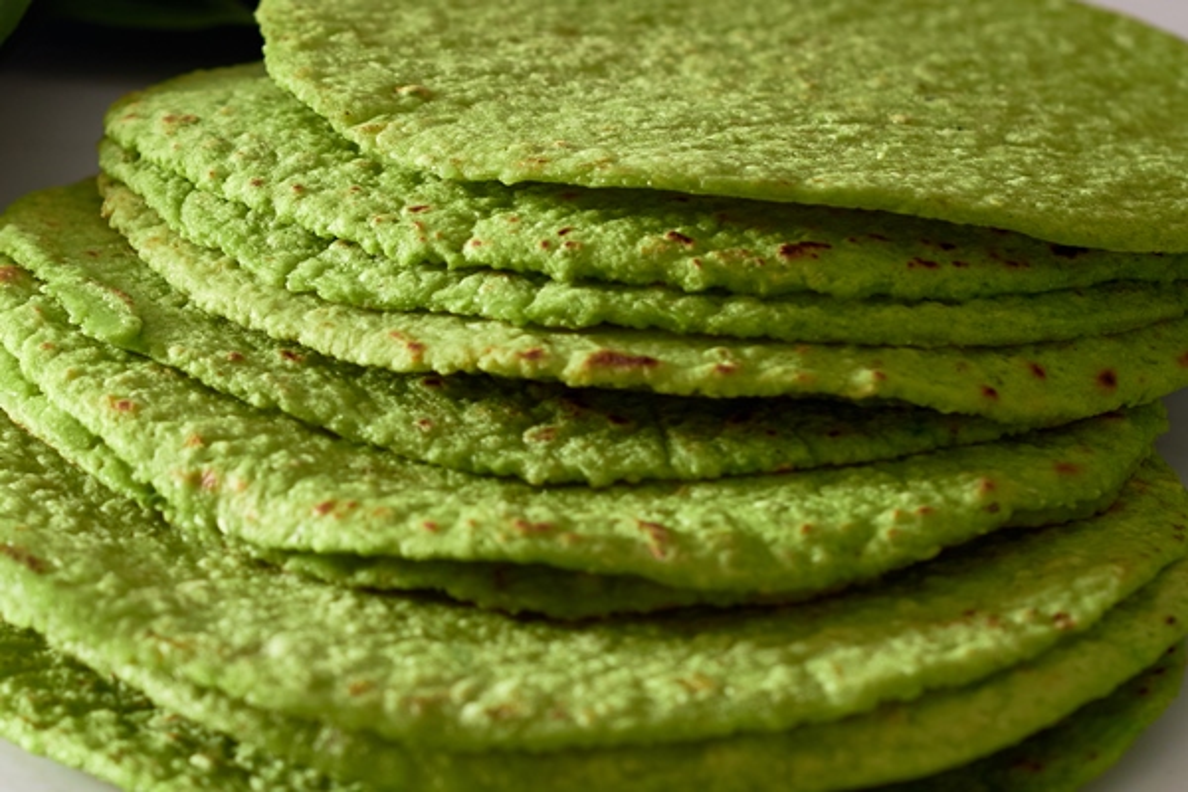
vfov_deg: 18.2
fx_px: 2475
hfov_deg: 27.0
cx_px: 594
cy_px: 396
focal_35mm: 75
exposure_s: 1/160
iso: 100
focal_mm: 50
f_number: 5.6
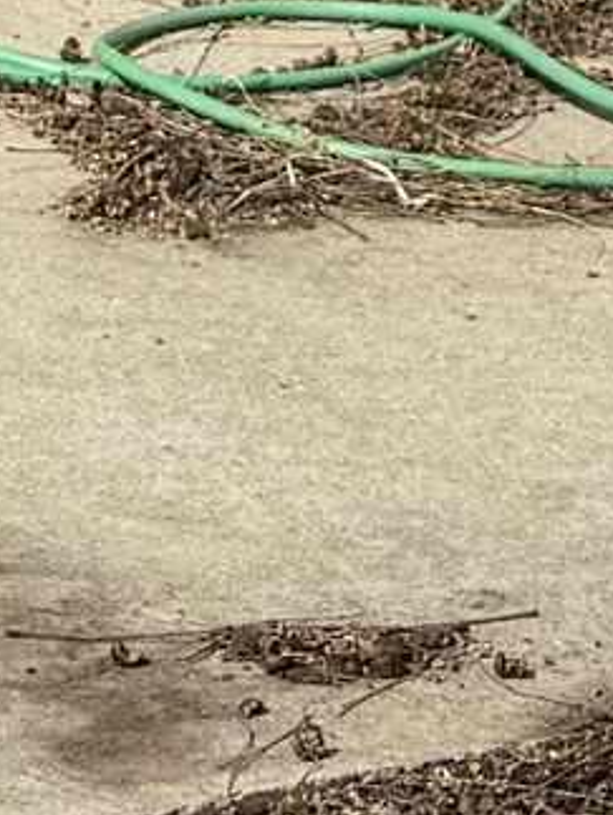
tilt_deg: +9.2
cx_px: 626
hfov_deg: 6.5
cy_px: -2003
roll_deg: -0.4
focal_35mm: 228
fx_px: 5373
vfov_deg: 7.2
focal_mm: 6.76
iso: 80
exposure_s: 1/3759
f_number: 1.78
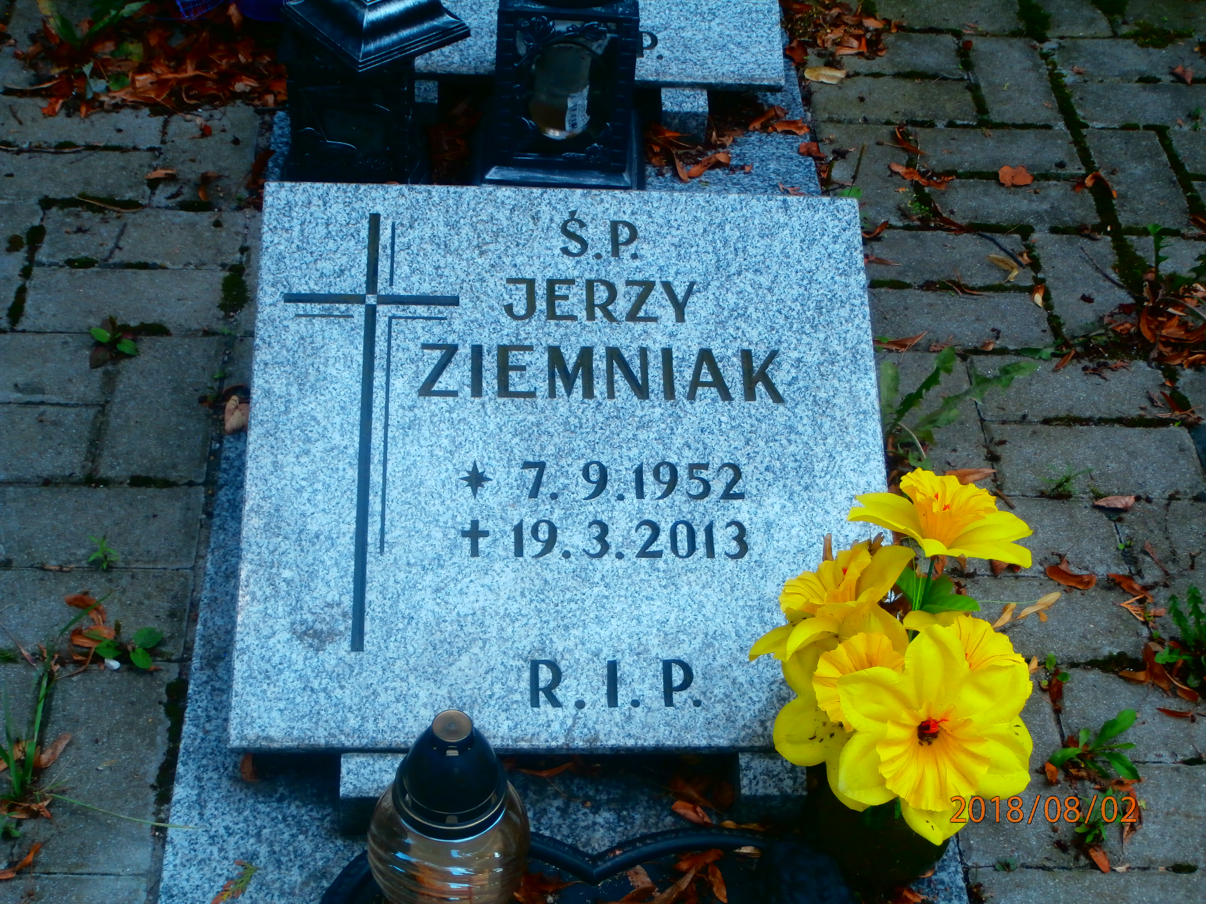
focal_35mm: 57
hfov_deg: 33.8
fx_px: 1986
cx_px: 603
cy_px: 452
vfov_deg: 25.7
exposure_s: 1/100
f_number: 4.5
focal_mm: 10.11
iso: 100
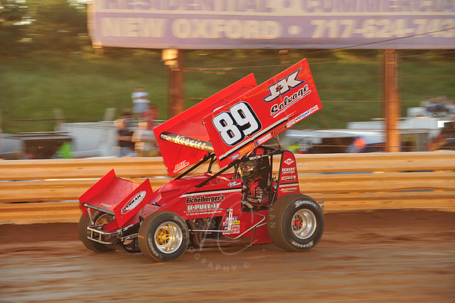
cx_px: 228
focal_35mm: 145
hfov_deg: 14.2
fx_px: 1832
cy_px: 152
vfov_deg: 9.5
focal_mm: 145
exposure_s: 1/320
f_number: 7.1
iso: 640
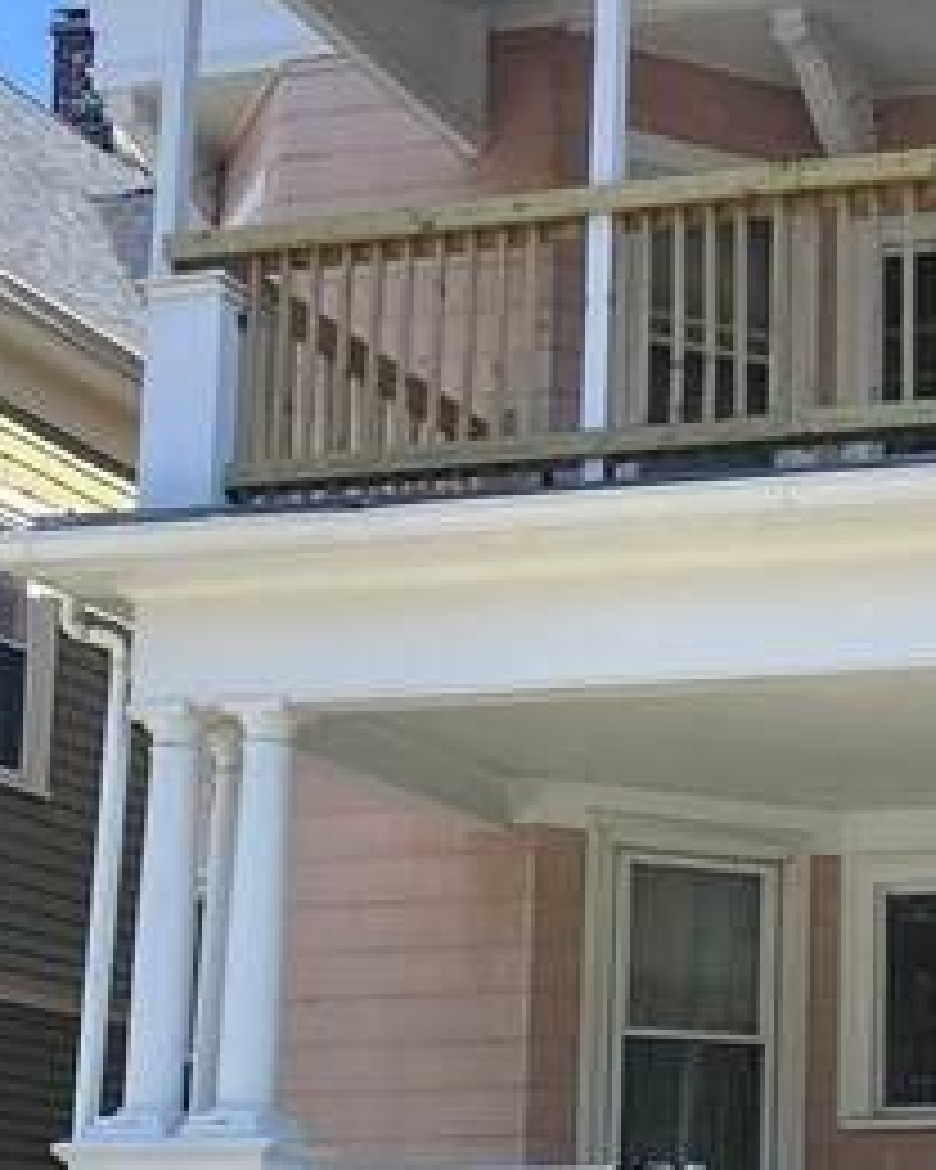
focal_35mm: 75
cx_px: 1269
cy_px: 999
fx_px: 2597
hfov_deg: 18.7
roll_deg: +0.1
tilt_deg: +9.1
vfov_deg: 24.8
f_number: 1.8
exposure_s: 1/752
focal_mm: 4.25
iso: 32
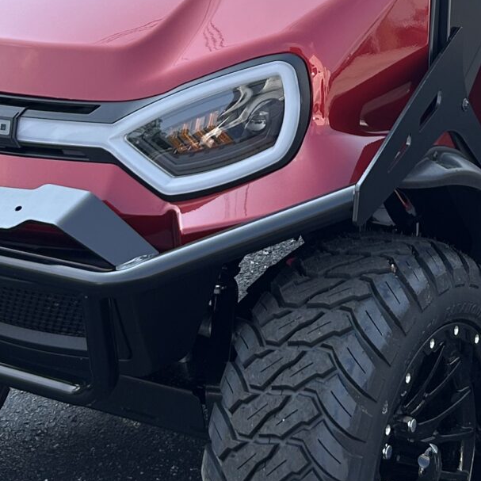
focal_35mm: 97
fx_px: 1525
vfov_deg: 17.4
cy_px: -29
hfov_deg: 17.9
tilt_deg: -14.2
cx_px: 304
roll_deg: +1.4
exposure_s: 1/974
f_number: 1.5
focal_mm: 5.7
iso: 50
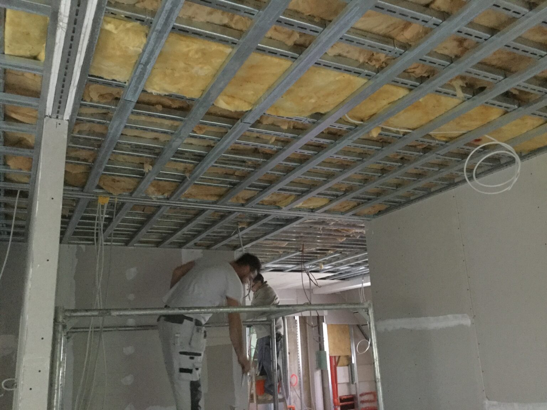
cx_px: 274
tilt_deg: +14.8
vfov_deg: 45.4
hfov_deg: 58.4
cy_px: 205
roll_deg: +1.3
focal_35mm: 31
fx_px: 490
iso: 500
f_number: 2.4
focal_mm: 3.3
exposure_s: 1/17
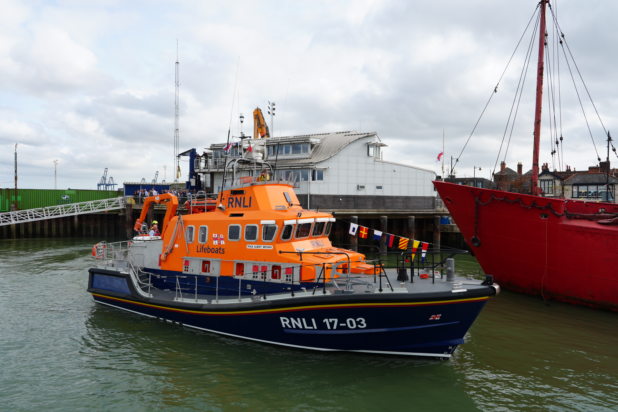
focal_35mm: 24
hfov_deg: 73.7
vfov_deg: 53.1
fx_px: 412
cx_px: 309
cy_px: 206
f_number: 9
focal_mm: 24
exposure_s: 1/125
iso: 100
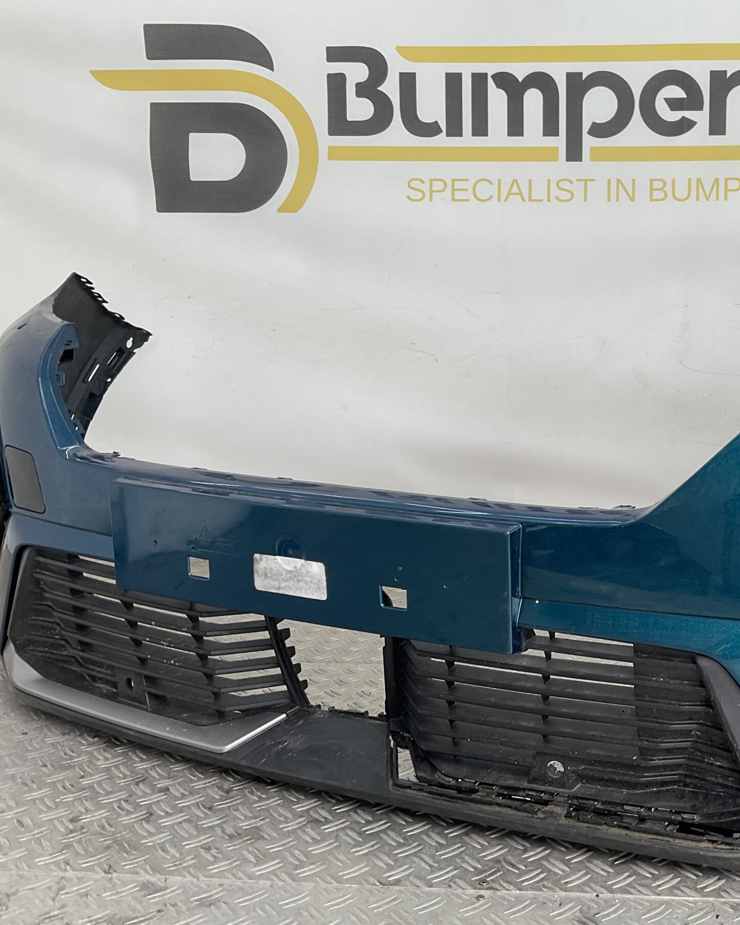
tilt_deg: -10.2
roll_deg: -2.2
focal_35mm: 40
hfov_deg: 36.0
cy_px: 440
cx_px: 601
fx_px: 1095
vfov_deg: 45.8
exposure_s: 1/173
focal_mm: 3
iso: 16
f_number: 1.8
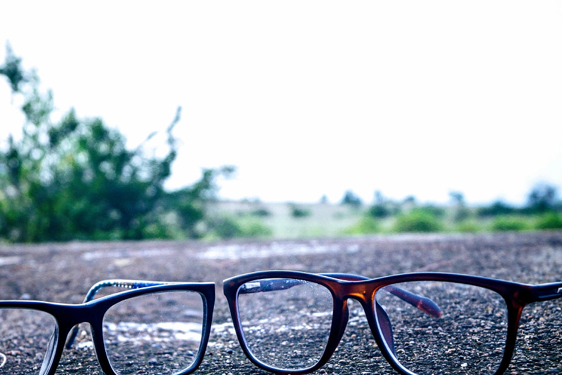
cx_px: 247
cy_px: 311
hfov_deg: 28.8
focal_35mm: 70
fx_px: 1093
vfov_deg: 19.2
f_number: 6.3
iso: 100
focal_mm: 26
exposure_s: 1/160
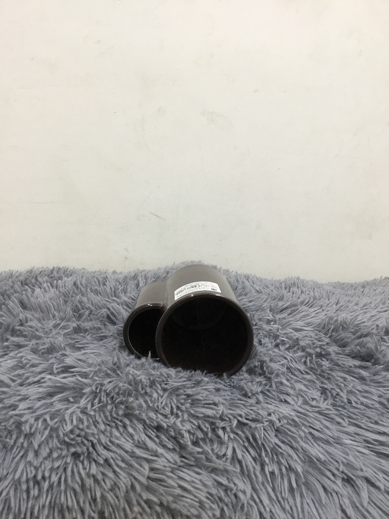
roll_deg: +1.1
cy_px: 260
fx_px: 464
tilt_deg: -12.6
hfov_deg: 45.4
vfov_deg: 58.4
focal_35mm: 31
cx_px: 194
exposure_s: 1/33
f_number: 2.4
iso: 125
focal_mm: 3.3
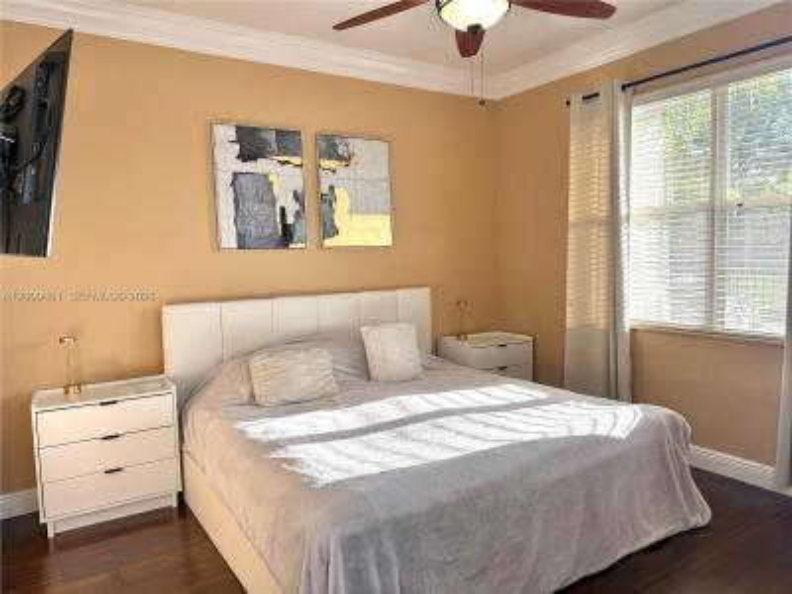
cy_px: 297
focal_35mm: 24
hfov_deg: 71.6
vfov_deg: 56.8
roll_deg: +1.5
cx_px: 396
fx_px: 549
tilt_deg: -4.0
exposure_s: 1/165
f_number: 1.78
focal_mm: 6.76
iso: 80
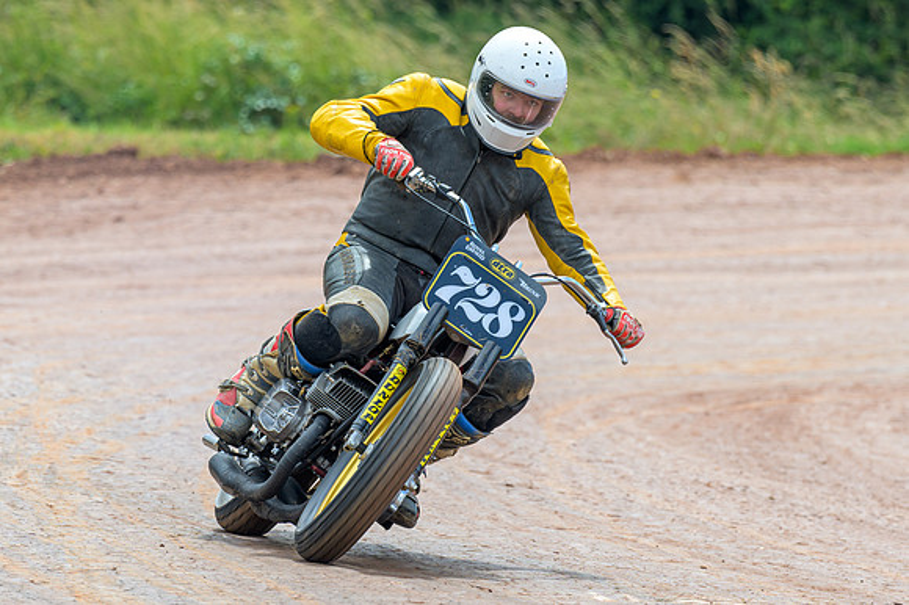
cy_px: 392
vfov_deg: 3.3
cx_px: 460
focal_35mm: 415
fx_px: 10475
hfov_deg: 5.0
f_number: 4
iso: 64
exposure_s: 1/400
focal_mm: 200
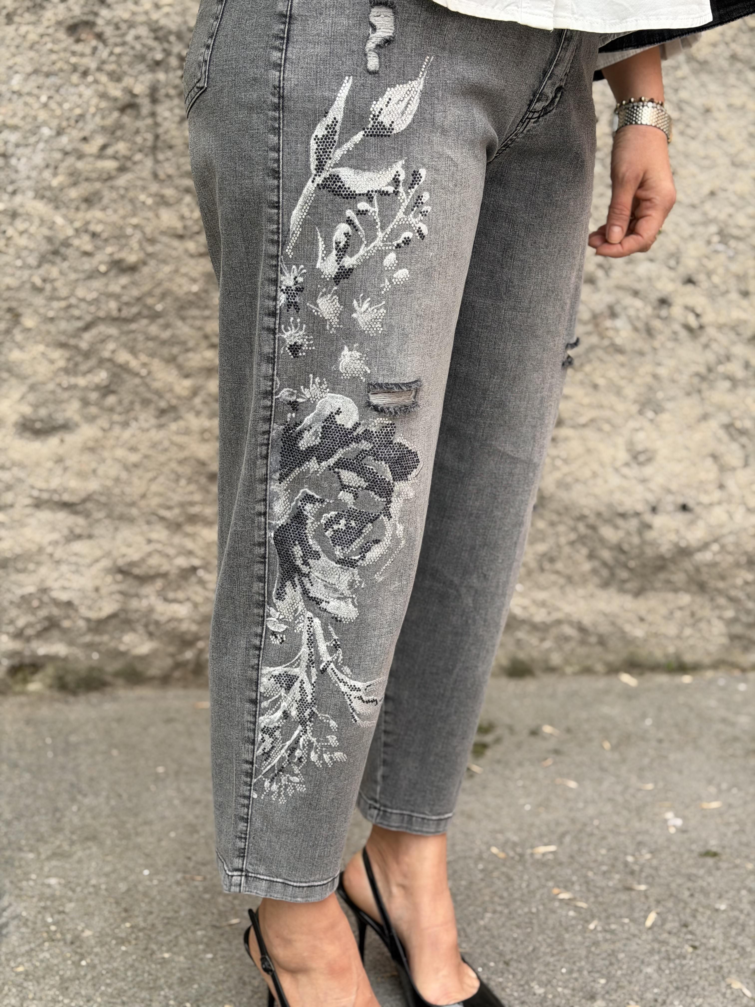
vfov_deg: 39.7
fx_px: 1396
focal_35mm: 48
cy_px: 504
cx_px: 378
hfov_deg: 30.3
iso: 64
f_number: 1.78
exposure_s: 1/452
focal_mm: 6.76
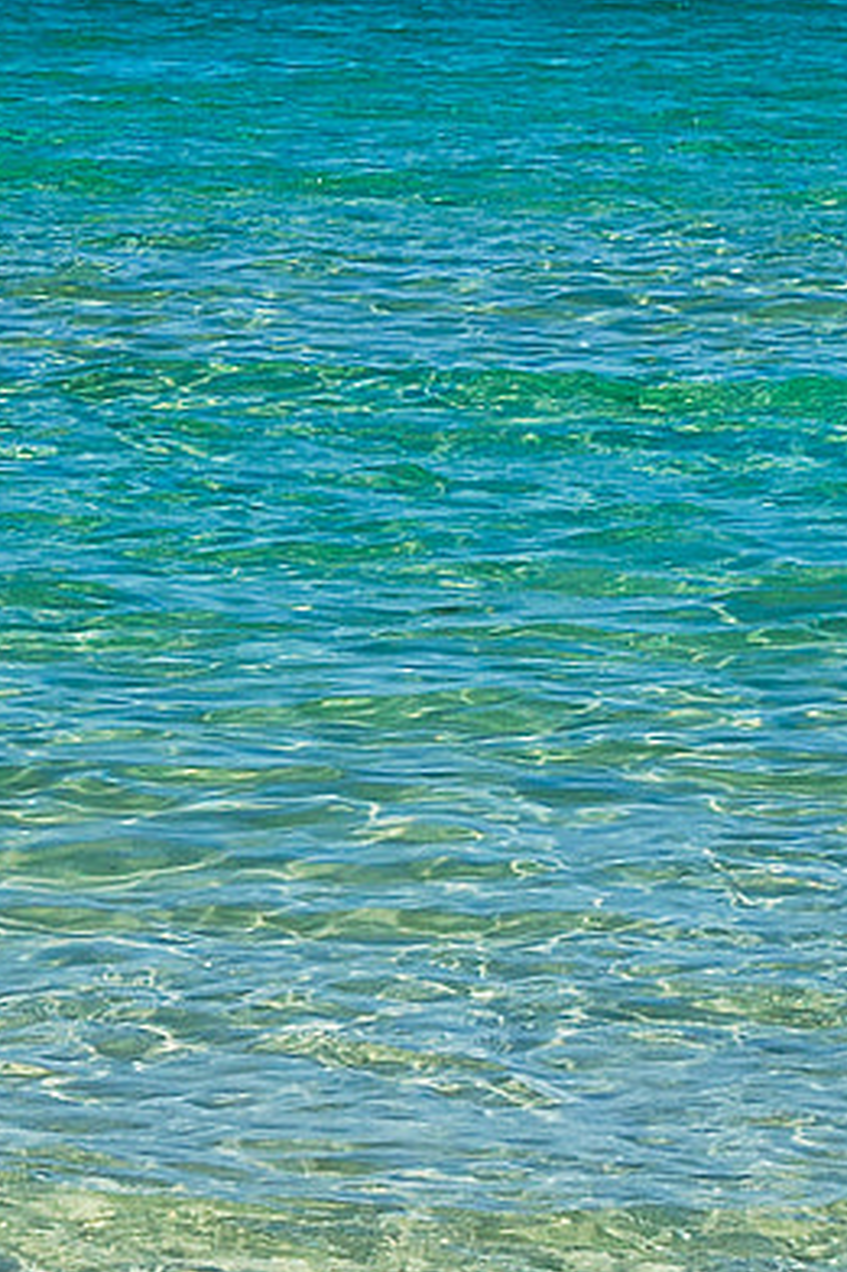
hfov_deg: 6.4
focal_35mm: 214
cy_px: 665
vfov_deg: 9.6
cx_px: 204
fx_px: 7560
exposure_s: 1/160
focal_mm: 35
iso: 100
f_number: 6.3
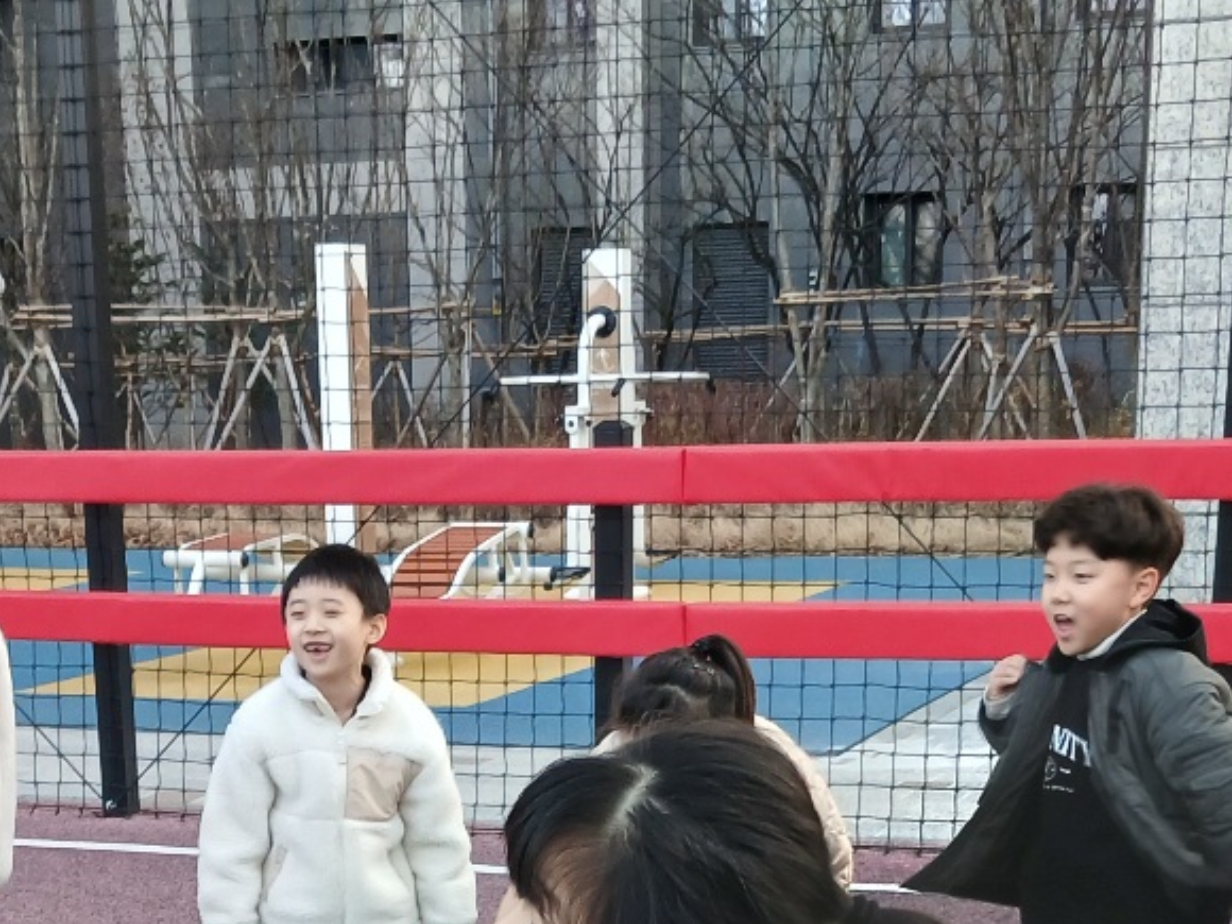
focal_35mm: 76
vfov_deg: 18.1
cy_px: 1196
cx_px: 501
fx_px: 2705
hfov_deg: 25.6
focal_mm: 3.98
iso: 40
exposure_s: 1/60.2
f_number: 1.8
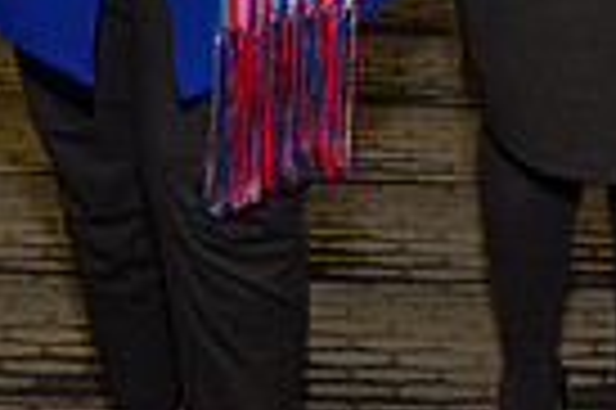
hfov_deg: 16.7
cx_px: 319
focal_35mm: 123
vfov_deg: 10.2
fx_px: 2102
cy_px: -439
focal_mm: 29
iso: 200
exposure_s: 1/60
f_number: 5
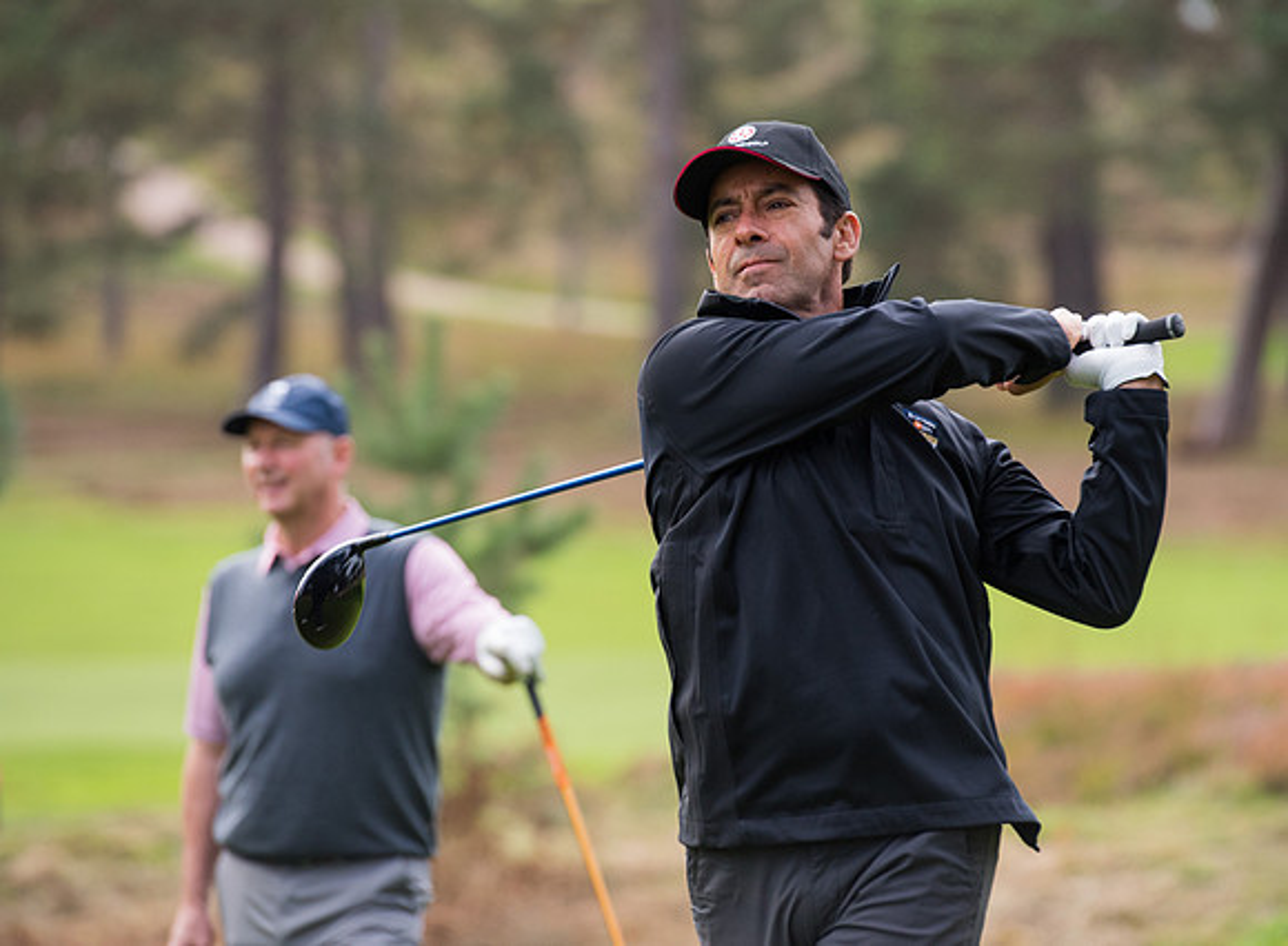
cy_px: 407
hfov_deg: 8.1
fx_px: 9104
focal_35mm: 246
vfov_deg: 5.9
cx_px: 696
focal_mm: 200
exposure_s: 1/1000
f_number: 4
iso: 1000
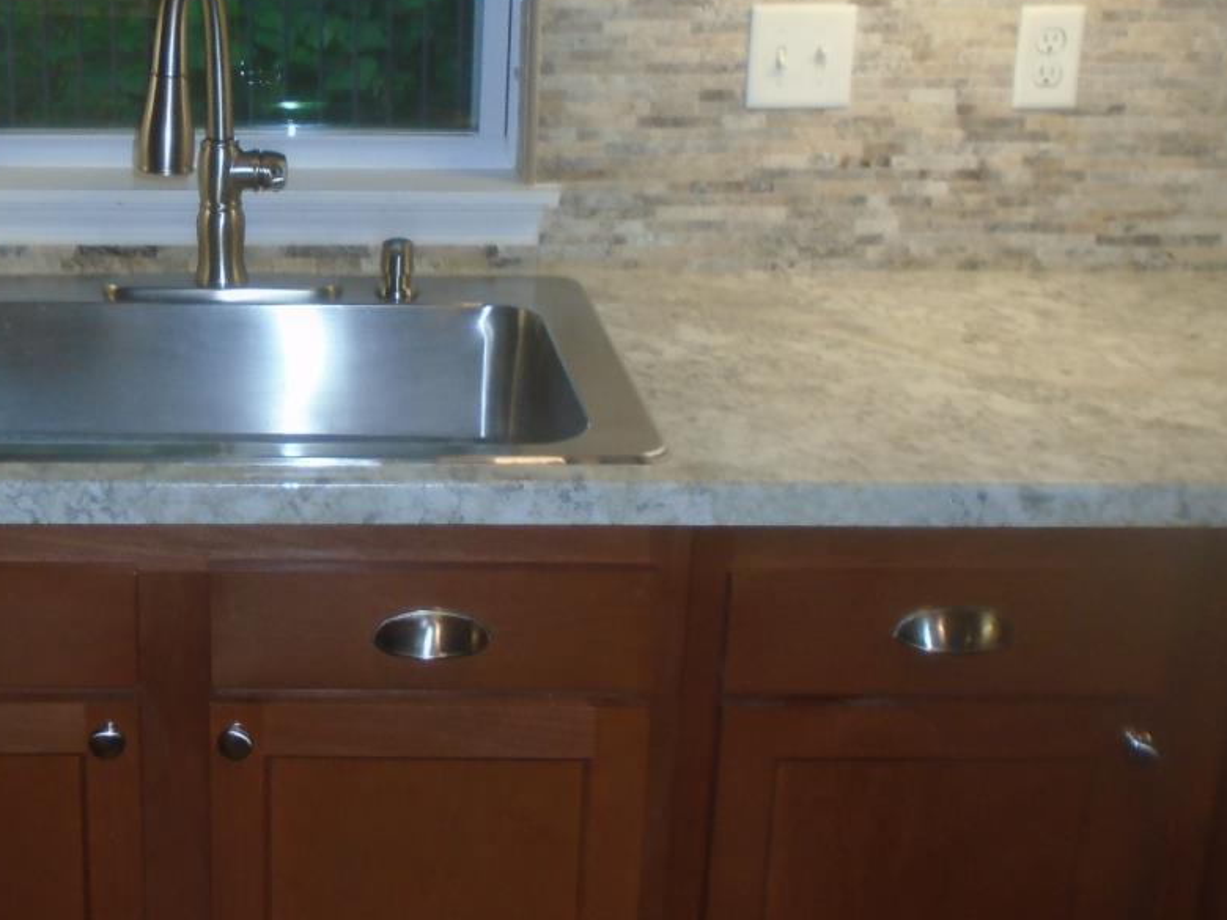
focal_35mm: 50
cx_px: 256
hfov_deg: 36.9
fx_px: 1772
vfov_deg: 28.7
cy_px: 232
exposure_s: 1/80
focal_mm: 4.6
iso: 100
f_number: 3.2
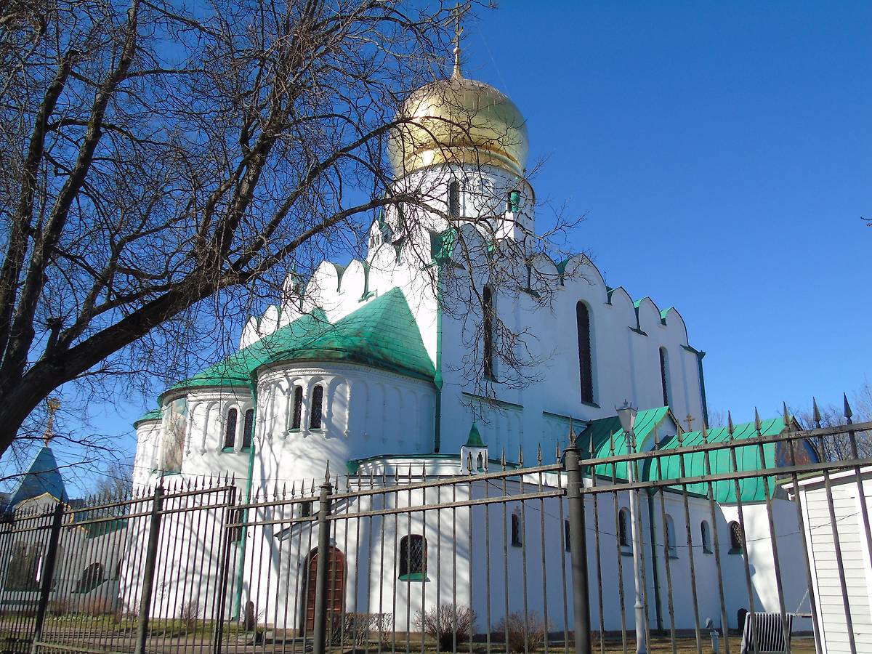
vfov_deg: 48.2
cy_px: 327
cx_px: 436
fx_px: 731
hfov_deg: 61.7
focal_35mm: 29
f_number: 3.6
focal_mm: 5.2
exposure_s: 1/800
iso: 80
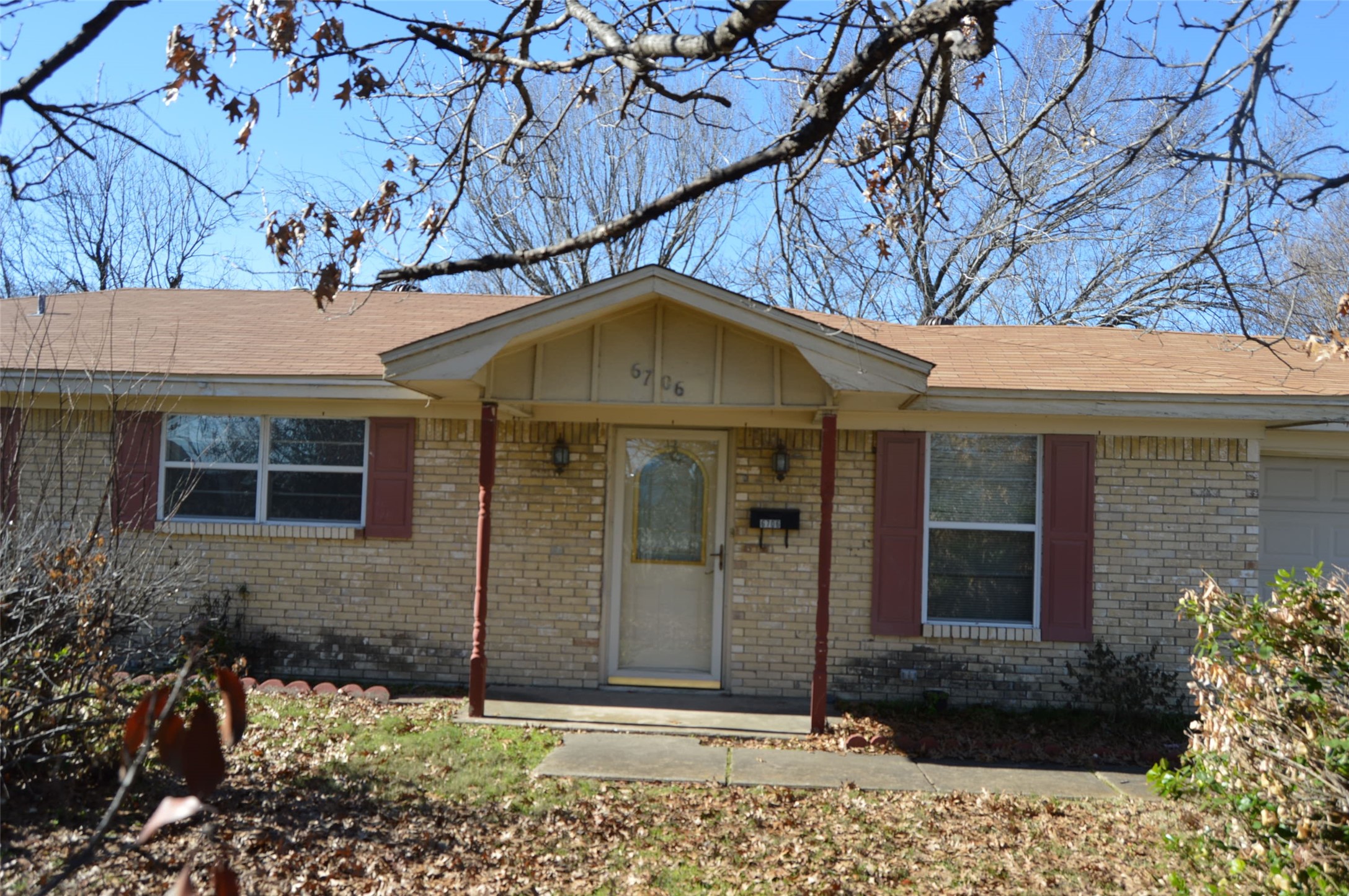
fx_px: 1011
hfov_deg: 67.4
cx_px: 674
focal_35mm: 27
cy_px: 448
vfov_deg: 47.8
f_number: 7.1
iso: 100
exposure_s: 1/200
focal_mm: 18
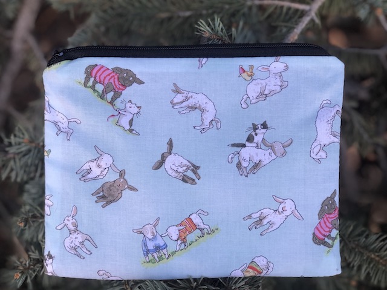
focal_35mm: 57
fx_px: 637
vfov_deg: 25.6
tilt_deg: -66.0
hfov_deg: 33.8
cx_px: 194
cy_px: 145
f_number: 2.8
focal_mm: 6.6
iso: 25
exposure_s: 1/40
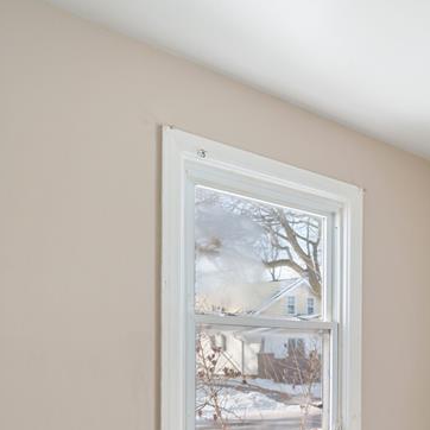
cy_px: 366
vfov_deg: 43.1
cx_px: 508
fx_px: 506
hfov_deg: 36.3
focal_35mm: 36
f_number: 7.1
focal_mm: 15
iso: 250
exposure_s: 1/15
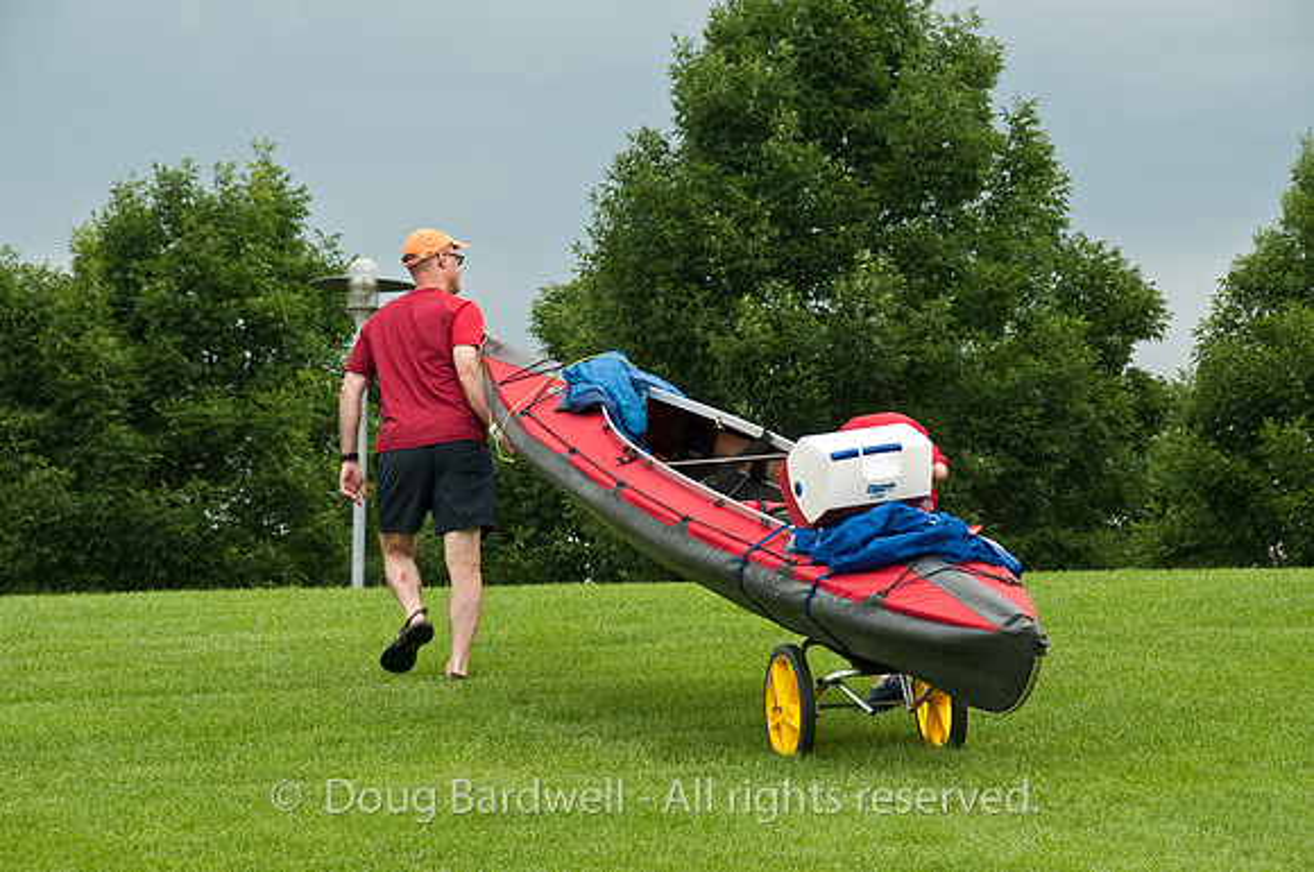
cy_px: 436
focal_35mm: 168
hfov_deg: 12.2
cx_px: 657
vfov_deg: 8.1
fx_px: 6123
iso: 200
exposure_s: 1/60
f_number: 9
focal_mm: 112
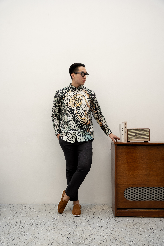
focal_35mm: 36
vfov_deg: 53.1
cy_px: 123
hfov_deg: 36.9
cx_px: 82
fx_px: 246
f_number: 5
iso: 160
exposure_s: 1/160
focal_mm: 36
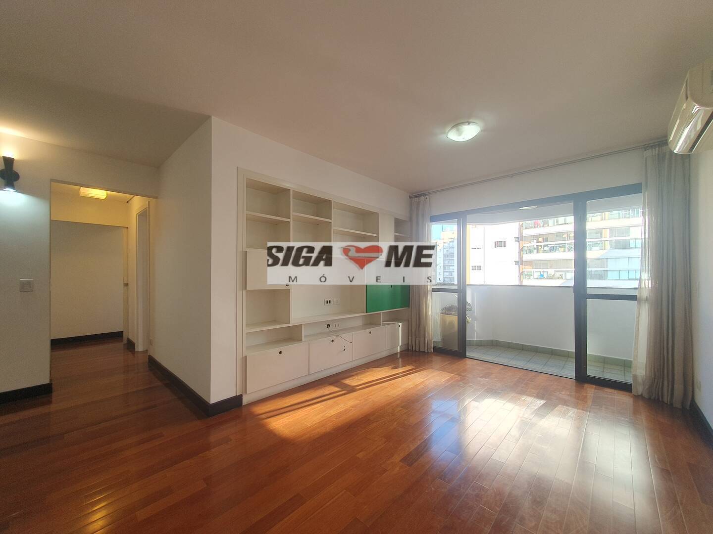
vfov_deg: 89.9
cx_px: 356
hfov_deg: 106.2
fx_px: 268
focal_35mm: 13
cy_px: 267
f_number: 2.2
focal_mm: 1.8
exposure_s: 1/60
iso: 50
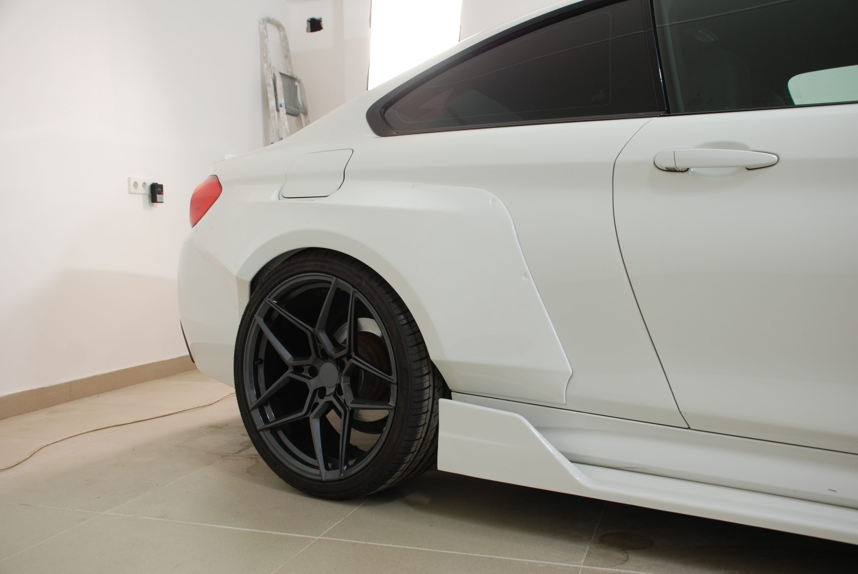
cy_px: 287
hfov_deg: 57.2
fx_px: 787
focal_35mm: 33
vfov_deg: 40.1
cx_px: 429
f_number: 3.8
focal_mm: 22
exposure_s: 1/6
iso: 160
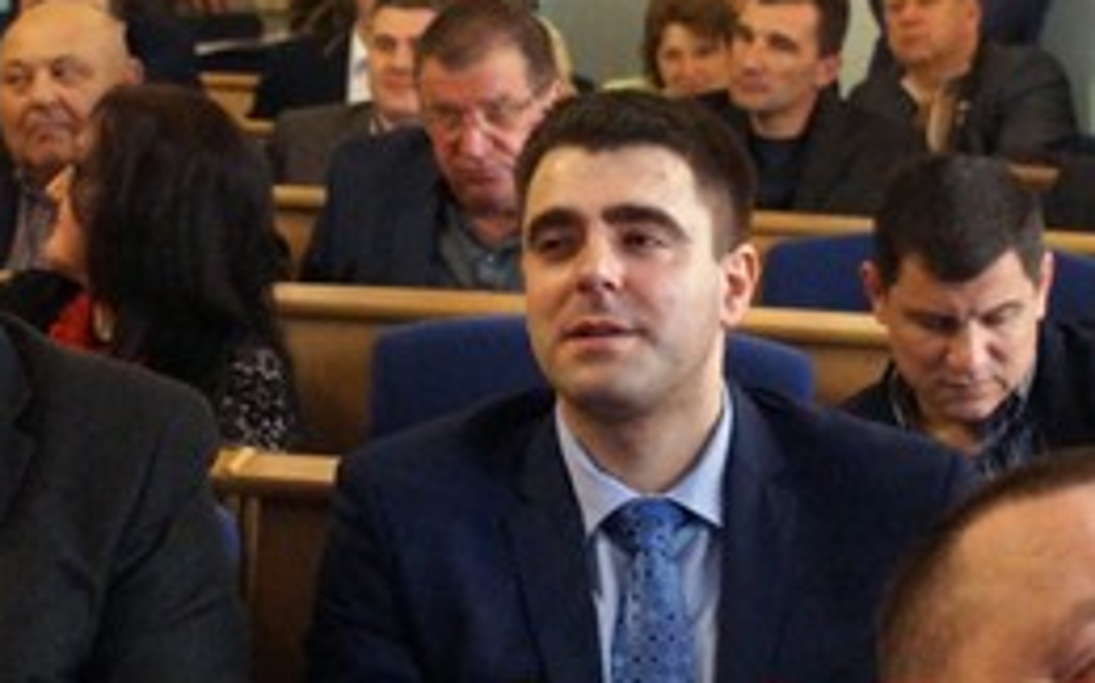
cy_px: 188
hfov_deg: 19.3
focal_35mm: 107
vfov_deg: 12.2
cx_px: 215
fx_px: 3190
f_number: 4.5
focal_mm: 26
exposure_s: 1/50
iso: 3200
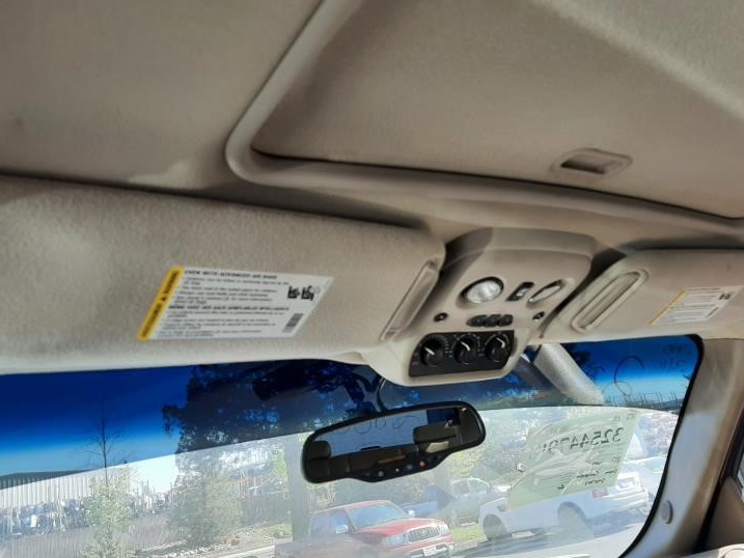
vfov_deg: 48.2
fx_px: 623
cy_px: 264
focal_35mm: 29
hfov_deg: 61.6
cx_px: 386
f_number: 1.7
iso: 40
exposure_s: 1/211
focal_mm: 3.93
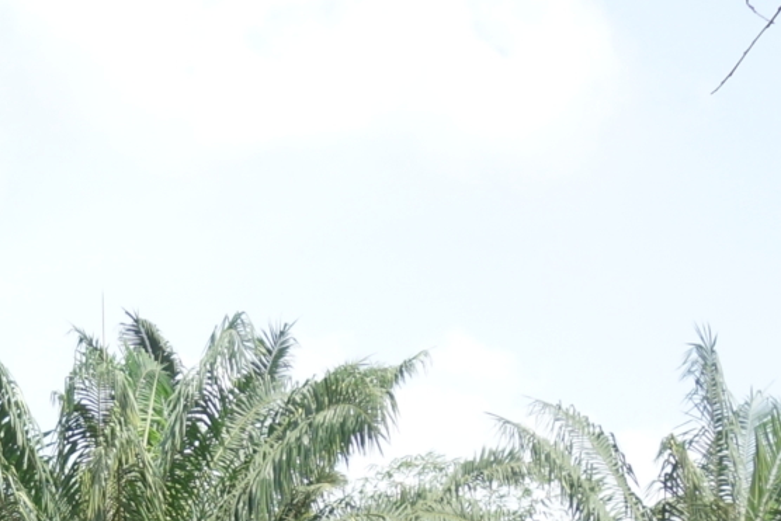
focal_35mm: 129
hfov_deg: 14.8
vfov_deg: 9.9
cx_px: -382
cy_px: 1044
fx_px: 2799
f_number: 5
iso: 125
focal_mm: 10.4
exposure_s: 1/250
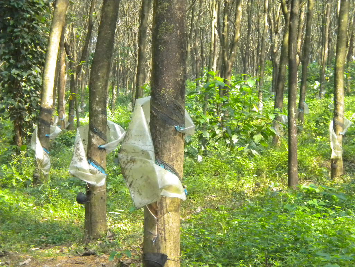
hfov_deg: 18.7
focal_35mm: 105
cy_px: 134
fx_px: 1077
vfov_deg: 14.1
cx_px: 178
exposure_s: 1/125
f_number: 5.9
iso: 494
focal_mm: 18.9
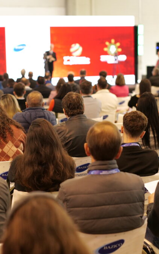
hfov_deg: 16.9
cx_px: 42
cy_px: 127
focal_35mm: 77
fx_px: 534
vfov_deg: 26.8
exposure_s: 1/160
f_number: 2.2
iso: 5000
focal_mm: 50
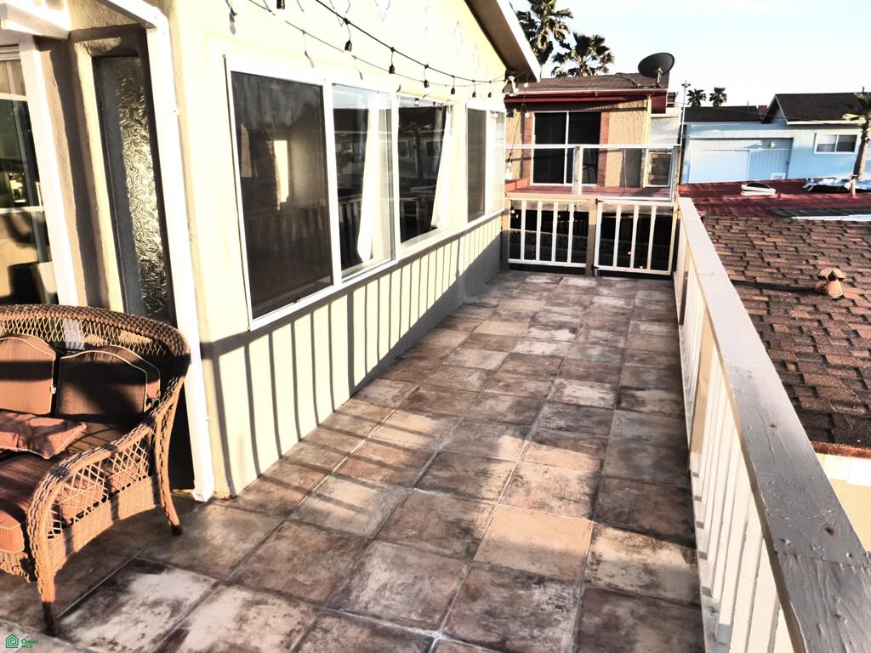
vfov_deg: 56.8
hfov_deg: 71.6
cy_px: 326
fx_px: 604
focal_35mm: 24
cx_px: 436
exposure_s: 1/125
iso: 160
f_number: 3.5
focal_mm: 4.3
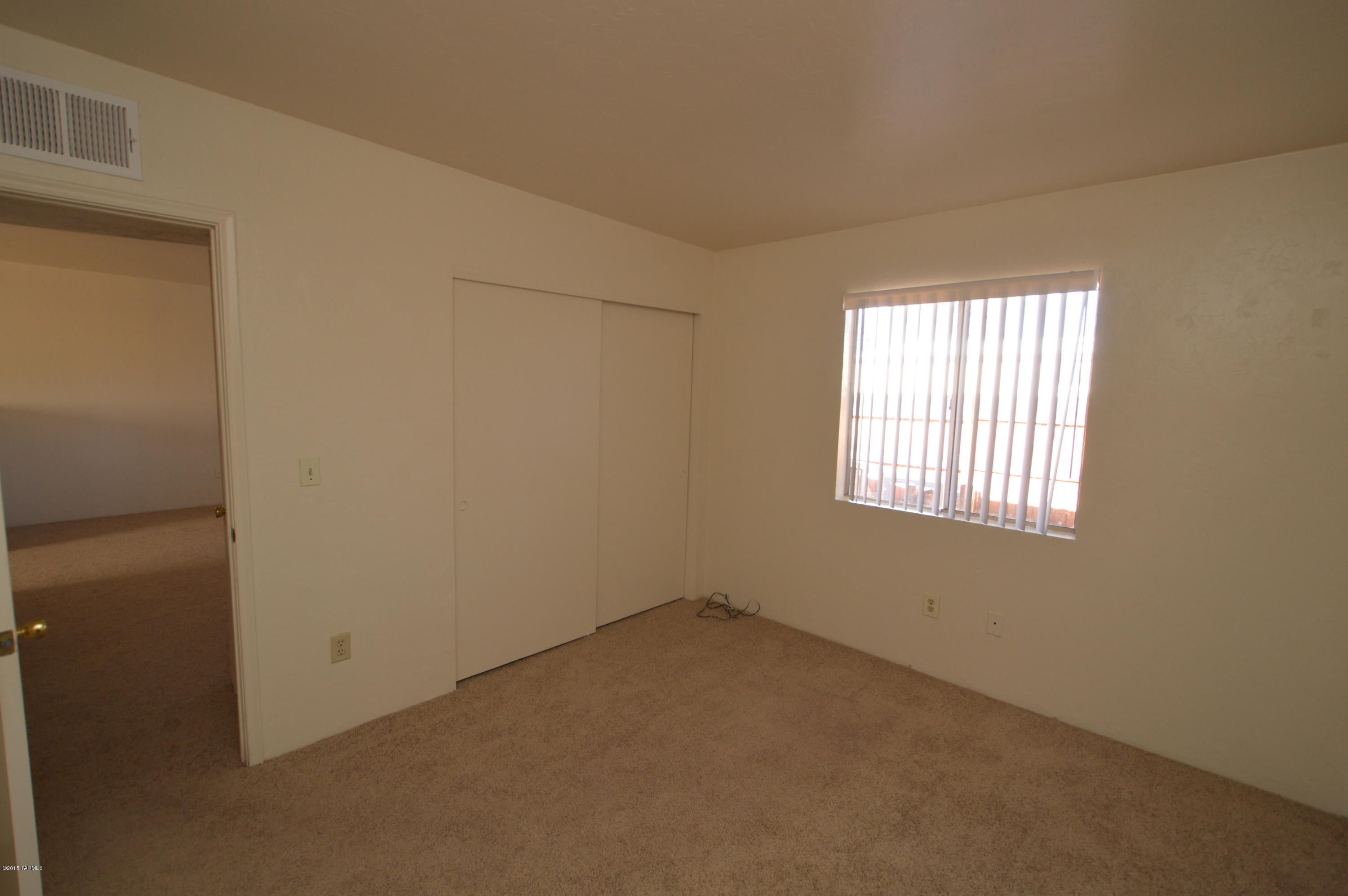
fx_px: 561
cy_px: 448
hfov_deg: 100.4
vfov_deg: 77.2
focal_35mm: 15
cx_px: 674
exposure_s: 1/80
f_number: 4
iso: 400
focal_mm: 10
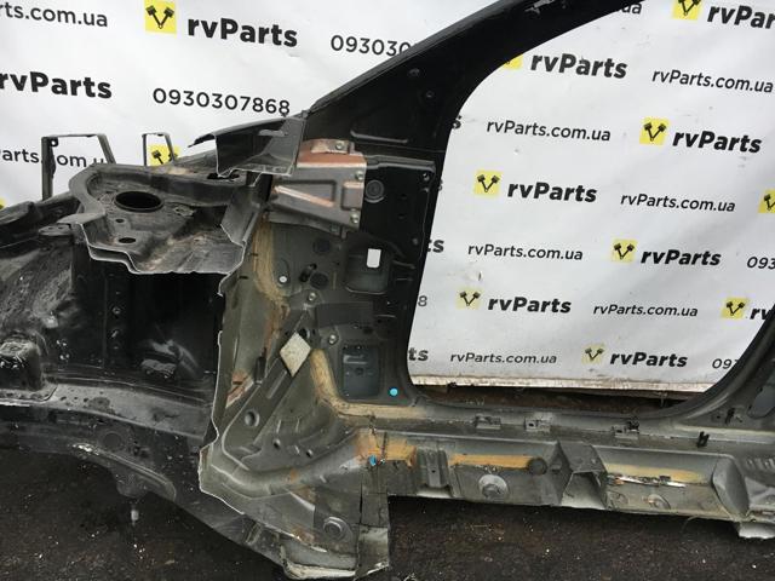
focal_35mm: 29
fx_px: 649
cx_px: 388
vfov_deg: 48.2
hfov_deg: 61.7
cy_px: 290
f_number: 2.2
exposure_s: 1/33
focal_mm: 4.15
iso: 50
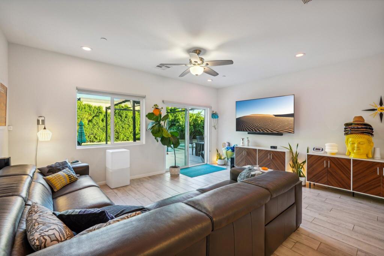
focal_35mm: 16
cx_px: 192
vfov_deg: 73.7
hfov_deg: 96.8
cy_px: 128
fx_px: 171
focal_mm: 16
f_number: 8
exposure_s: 1/10
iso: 400
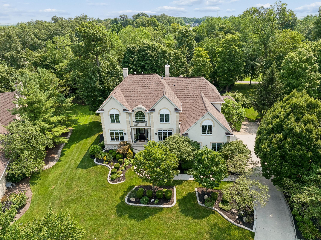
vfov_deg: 56.8
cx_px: 160
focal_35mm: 24
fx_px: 222
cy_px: 120
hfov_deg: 71.6
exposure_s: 1/120
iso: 210
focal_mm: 12.3
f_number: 2.8
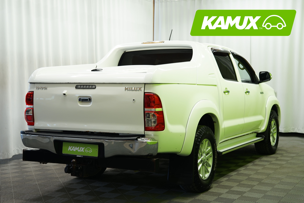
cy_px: 102
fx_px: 490
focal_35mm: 58
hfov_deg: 34.5
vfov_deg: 23.4
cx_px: 152
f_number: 5.6
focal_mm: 58
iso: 500
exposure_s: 1/20
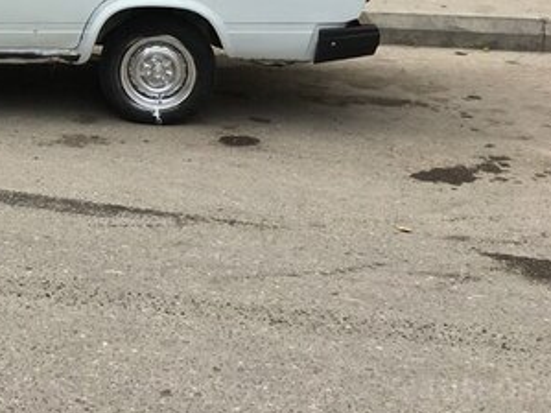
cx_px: -37
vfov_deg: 21.8
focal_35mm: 64
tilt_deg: -7.5
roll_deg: +0.2
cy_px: -34
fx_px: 1018
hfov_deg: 27.9
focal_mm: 4.15
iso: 25
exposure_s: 1/610
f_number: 2.2
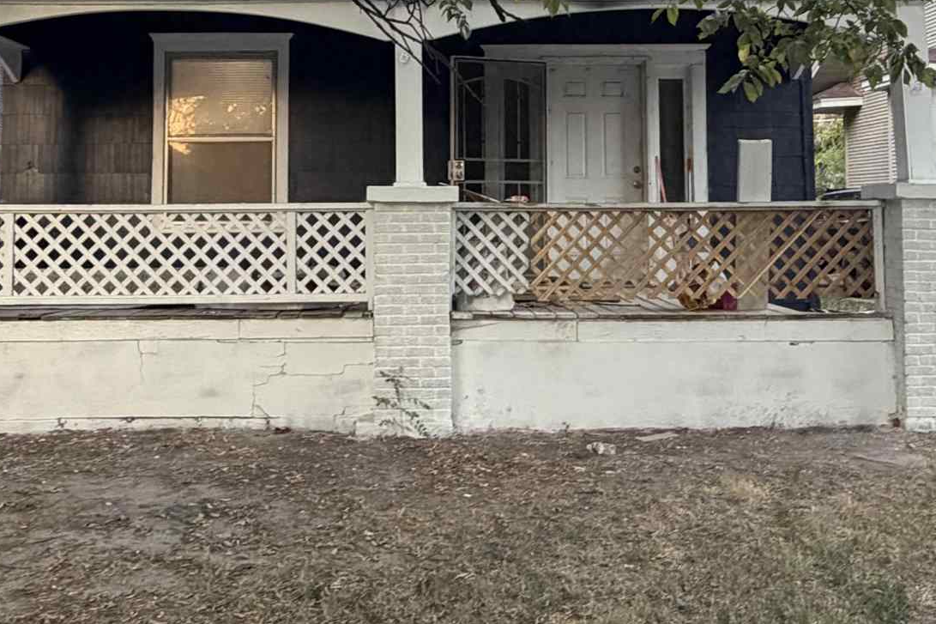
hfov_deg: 47.4
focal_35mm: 41
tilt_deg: +3.5
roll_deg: +0.6
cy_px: 145
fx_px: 1066
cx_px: 456
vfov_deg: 31.9
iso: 320
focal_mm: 2.22
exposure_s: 1/115
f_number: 2.2
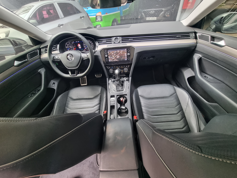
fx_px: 89
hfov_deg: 106.2
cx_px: 118
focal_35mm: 13
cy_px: 89
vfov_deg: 89.9
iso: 250
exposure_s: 1/60
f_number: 2.2
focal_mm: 2.2
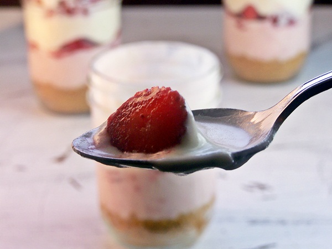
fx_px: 1007
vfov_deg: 14.1
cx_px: 166
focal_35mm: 105
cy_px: 124
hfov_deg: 18.7
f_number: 4
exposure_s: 1/60
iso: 100
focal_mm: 17.5
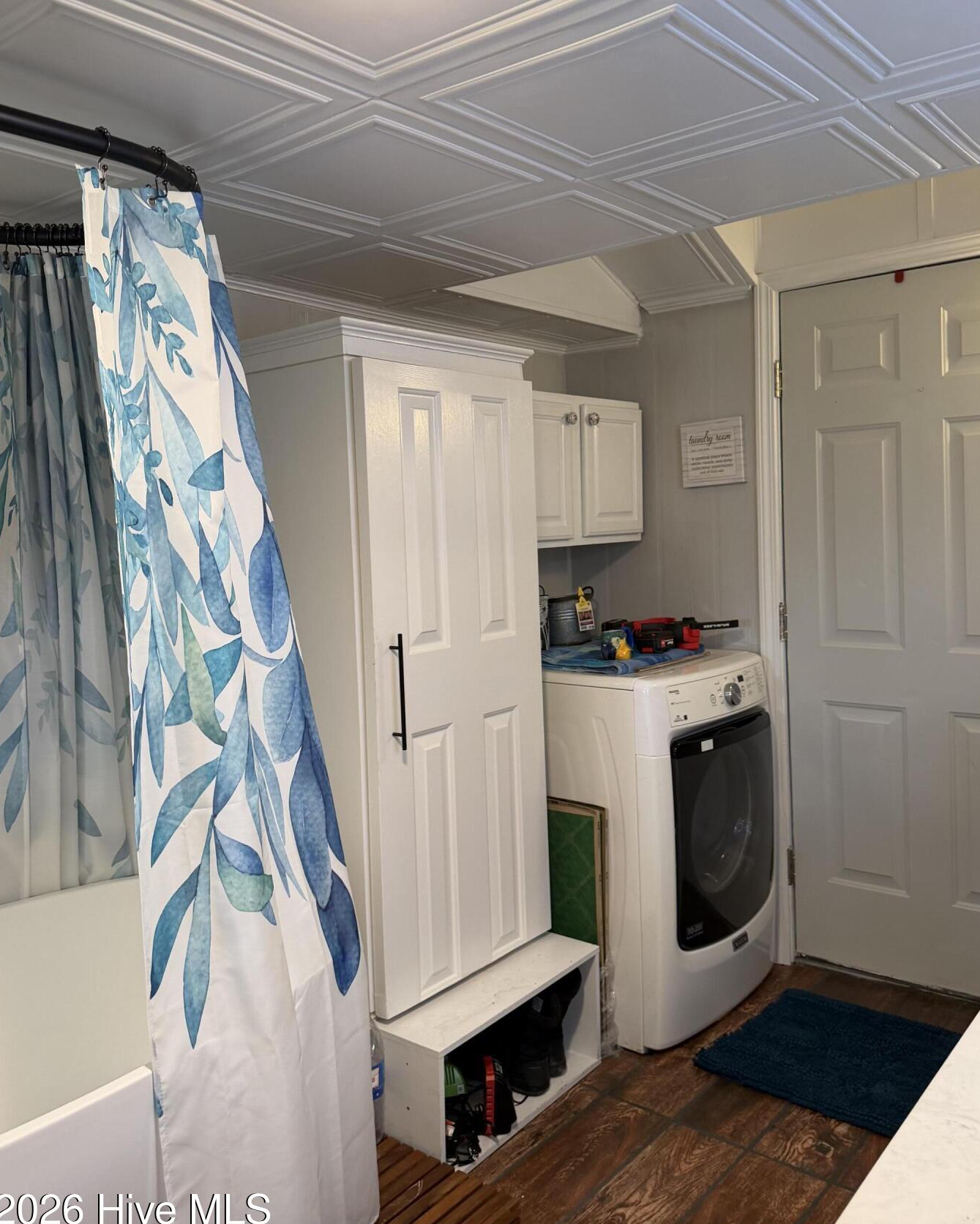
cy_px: 545
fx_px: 1015
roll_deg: +1.1
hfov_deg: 51.5
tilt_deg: -1.9
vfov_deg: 62.0
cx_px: 508
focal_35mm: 28
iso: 200
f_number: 1.78
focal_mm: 6.76
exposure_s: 1/120
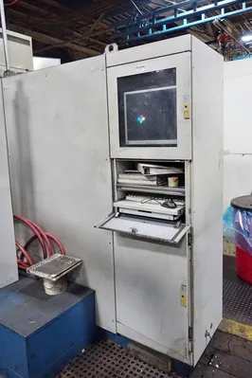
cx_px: 126
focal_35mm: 24
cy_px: 189
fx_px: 252
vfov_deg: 73.7
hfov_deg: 53.1
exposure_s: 1/250
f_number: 1.8
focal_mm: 8.8
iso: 2000
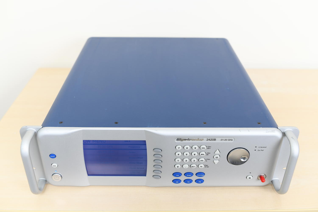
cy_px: 106
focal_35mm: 35
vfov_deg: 37.9
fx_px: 309
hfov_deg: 54.4
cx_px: 159
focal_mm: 35
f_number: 4
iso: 220
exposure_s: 1/40
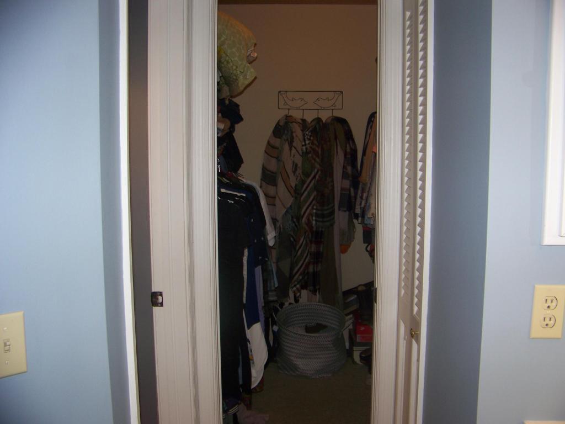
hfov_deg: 51.4
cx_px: 282
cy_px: 212
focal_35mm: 36
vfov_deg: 39.7
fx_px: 588
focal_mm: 5.85
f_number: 2.8
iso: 64
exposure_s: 1/30
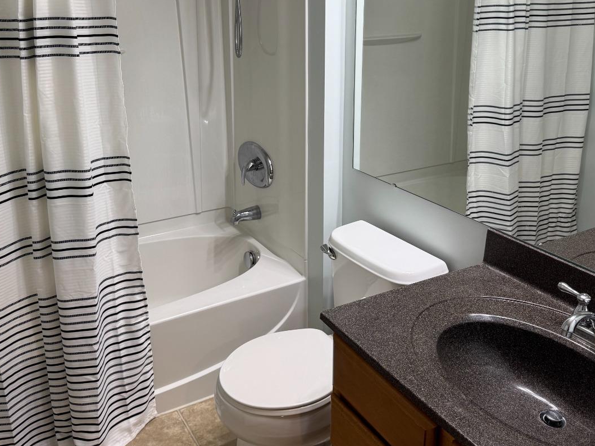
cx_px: 297
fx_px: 584
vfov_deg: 41.3
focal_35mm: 34
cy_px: 152
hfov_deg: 54.0
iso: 100
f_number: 1.78
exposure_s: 1/120
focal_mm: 6.76
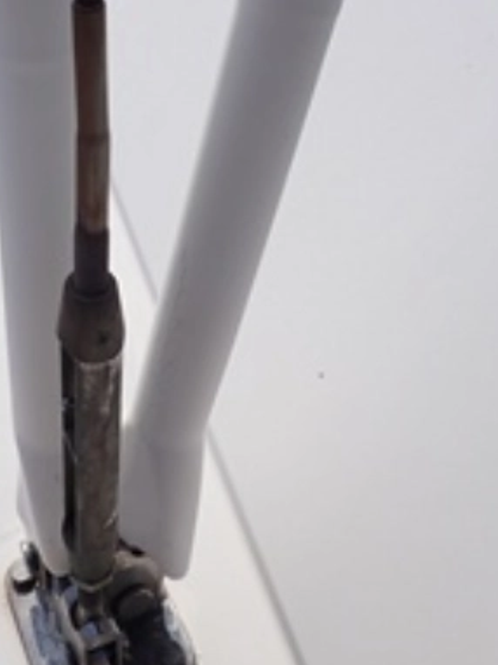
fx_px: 922
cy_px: 151
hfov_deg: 29.2
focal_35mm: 48
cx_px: 68
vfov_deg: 38.5
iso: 100
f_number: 8
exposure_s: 1/320
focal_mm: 4.5
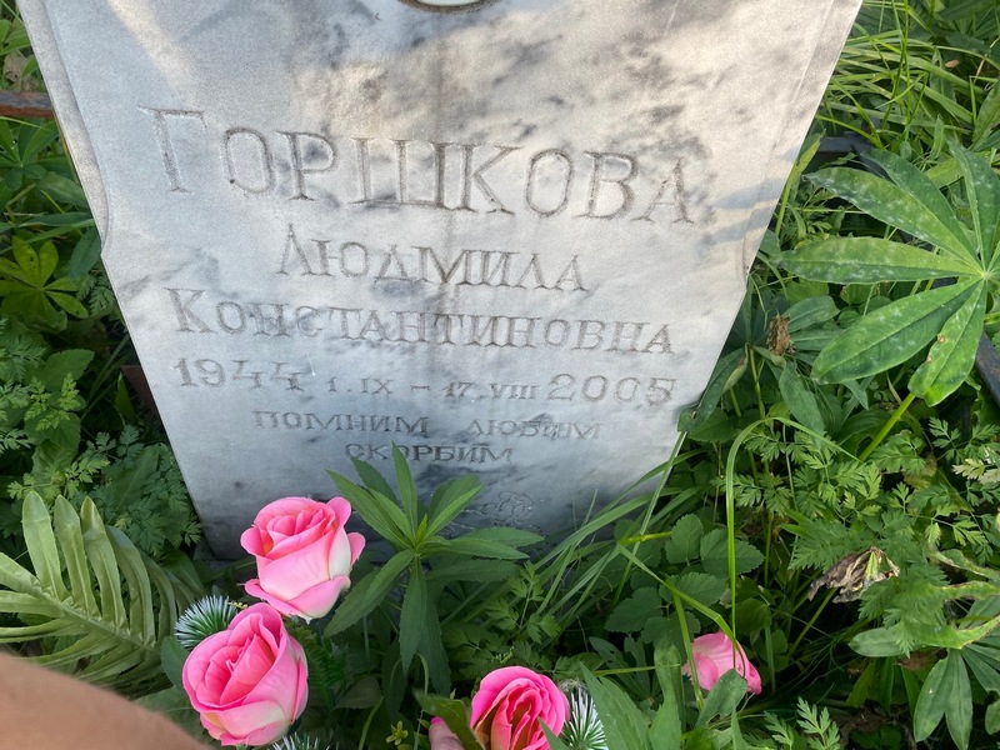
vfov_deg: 53.1
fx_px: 751
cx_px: 500
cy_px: 375
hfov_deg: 67.3
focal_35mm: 26
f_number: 1.8
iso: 32
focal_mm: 4.25
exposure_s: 1/408
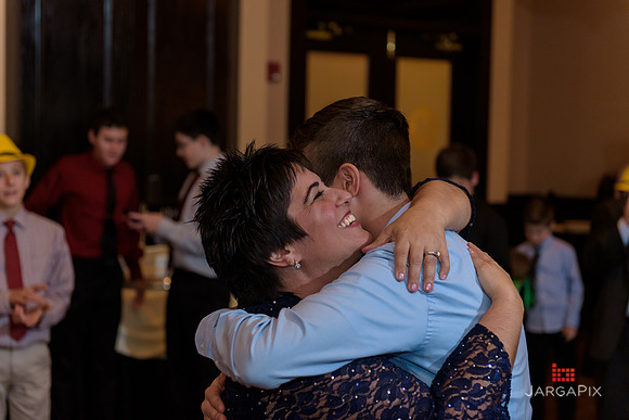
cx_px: 314
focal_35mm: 70
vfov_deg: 19.5
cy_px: 210
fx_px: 1223
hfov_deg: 28.8
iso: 1250
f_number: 3.2
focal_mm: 70
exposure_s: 1/125
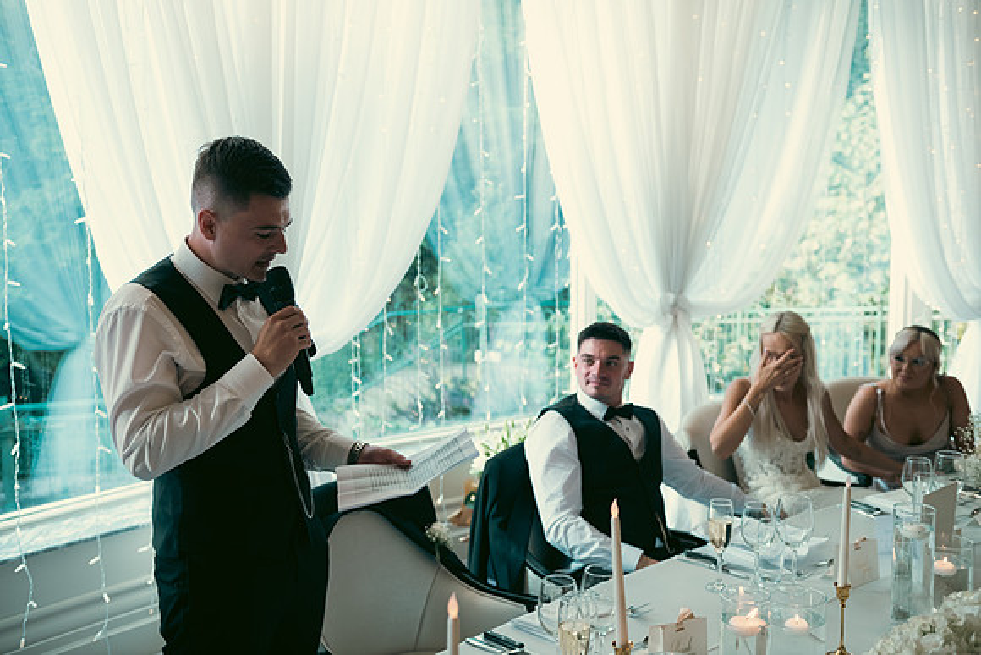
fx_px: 1036
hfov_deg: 50.7
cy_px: 328
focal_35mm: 38
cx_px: 490
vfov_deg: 35.1
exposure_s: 1/160
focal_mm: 38
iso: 400
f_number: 3.5
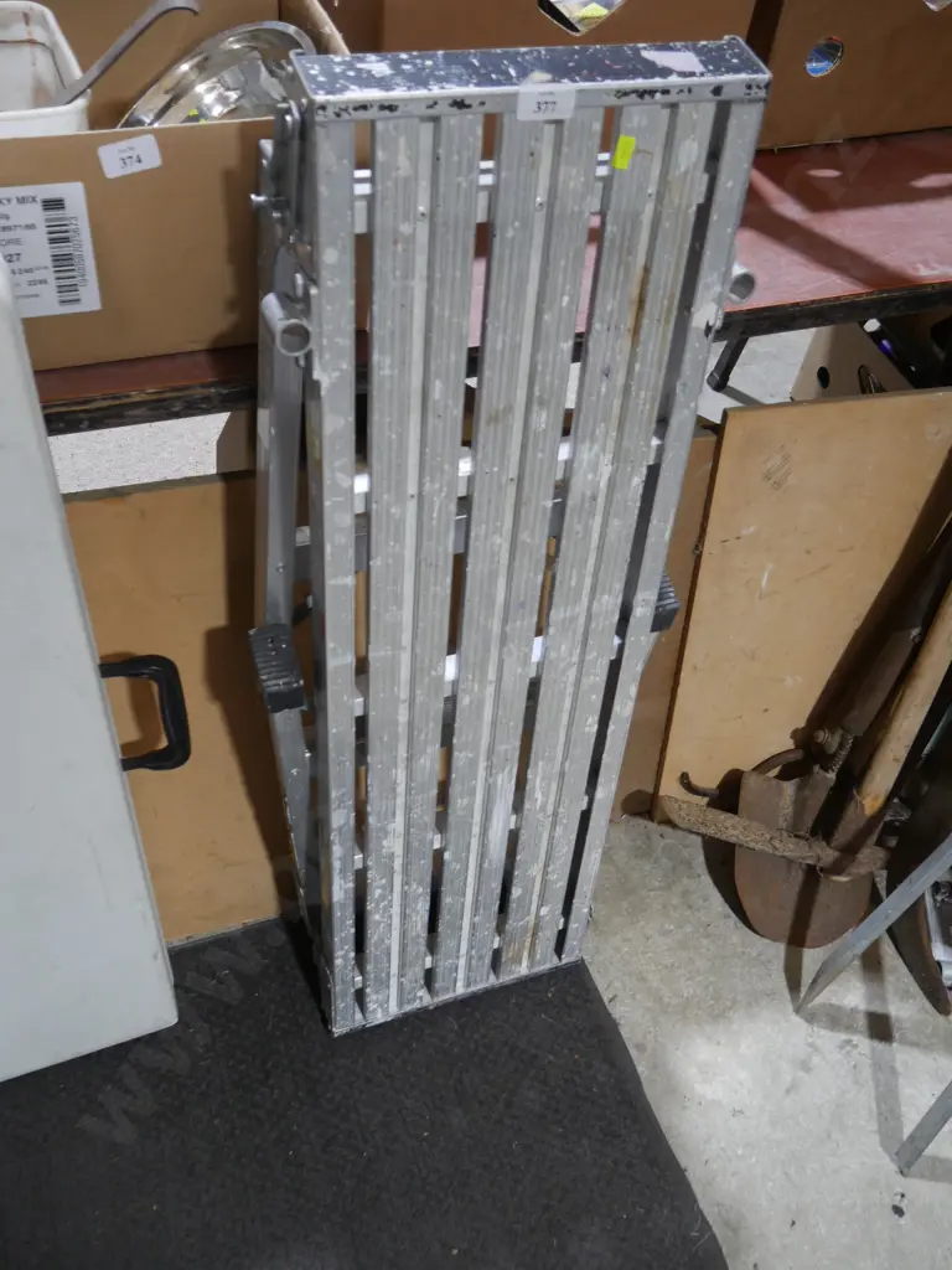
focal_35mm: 30
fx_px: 1100
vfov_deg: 60.0
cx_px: 476
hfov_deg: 46.8
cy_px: 635
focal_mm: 15
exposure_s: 1/60
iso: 500
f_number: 3.6
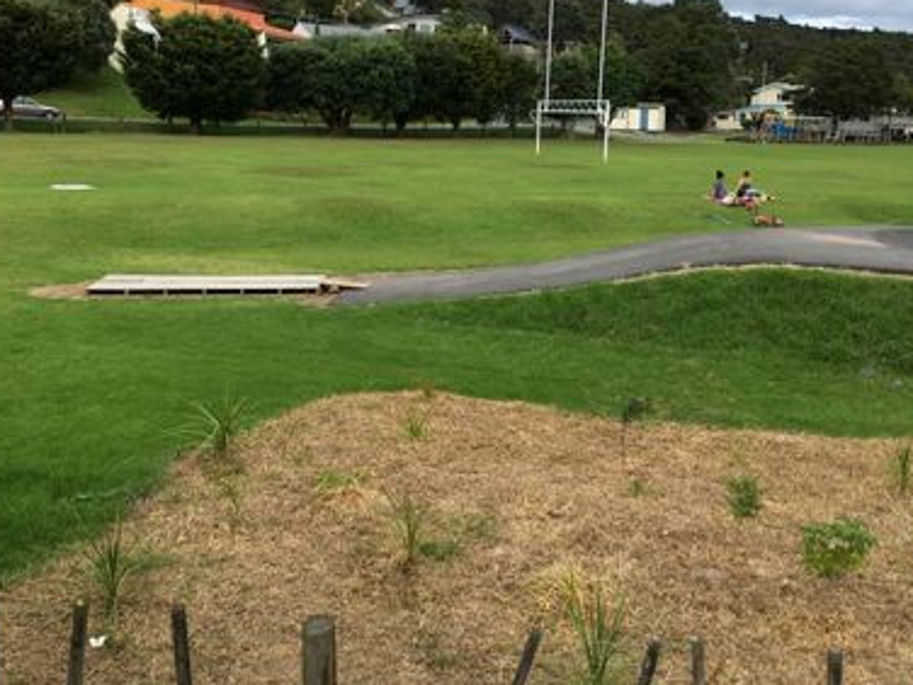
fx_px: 976
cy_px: 291
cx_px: 512
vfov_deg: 38.6
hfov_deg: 50.0
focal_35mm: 37
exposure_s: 1/1166
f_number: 2.2
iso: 25
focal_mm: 4.15
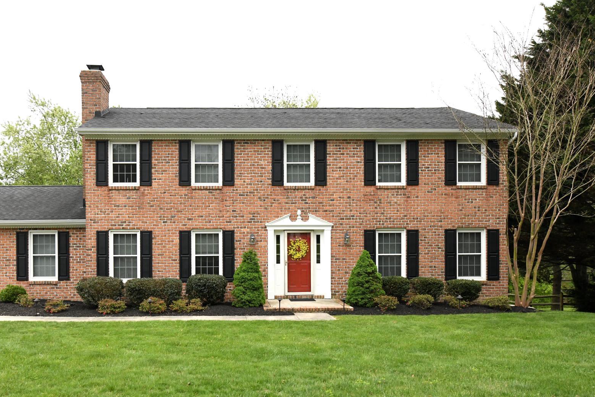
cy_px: 248
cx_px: 232
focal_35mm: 29
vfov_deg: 44.6
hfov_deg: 63.0
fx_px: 479
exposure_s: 1/8000
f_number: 4
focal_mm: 22
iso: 3200
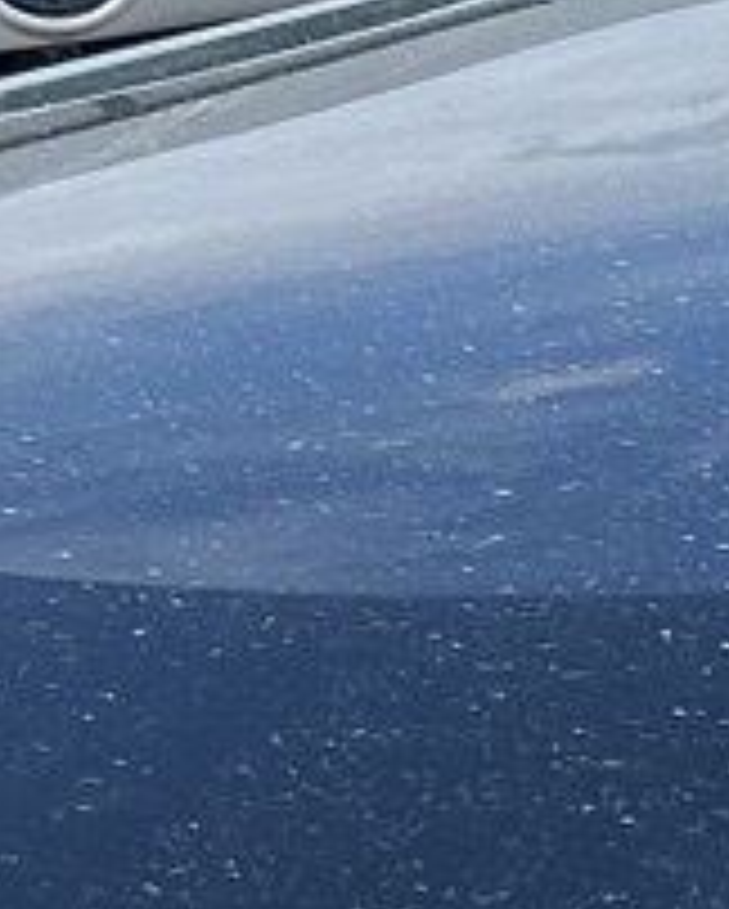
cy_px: 1498
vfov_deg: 7.8
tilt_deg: -19.4
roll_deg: +1.5
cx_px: 1863
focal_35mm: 241
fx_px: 6490
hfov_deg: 6.1
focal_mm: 5.7
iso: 50
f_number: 1.5
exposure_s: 1/1698
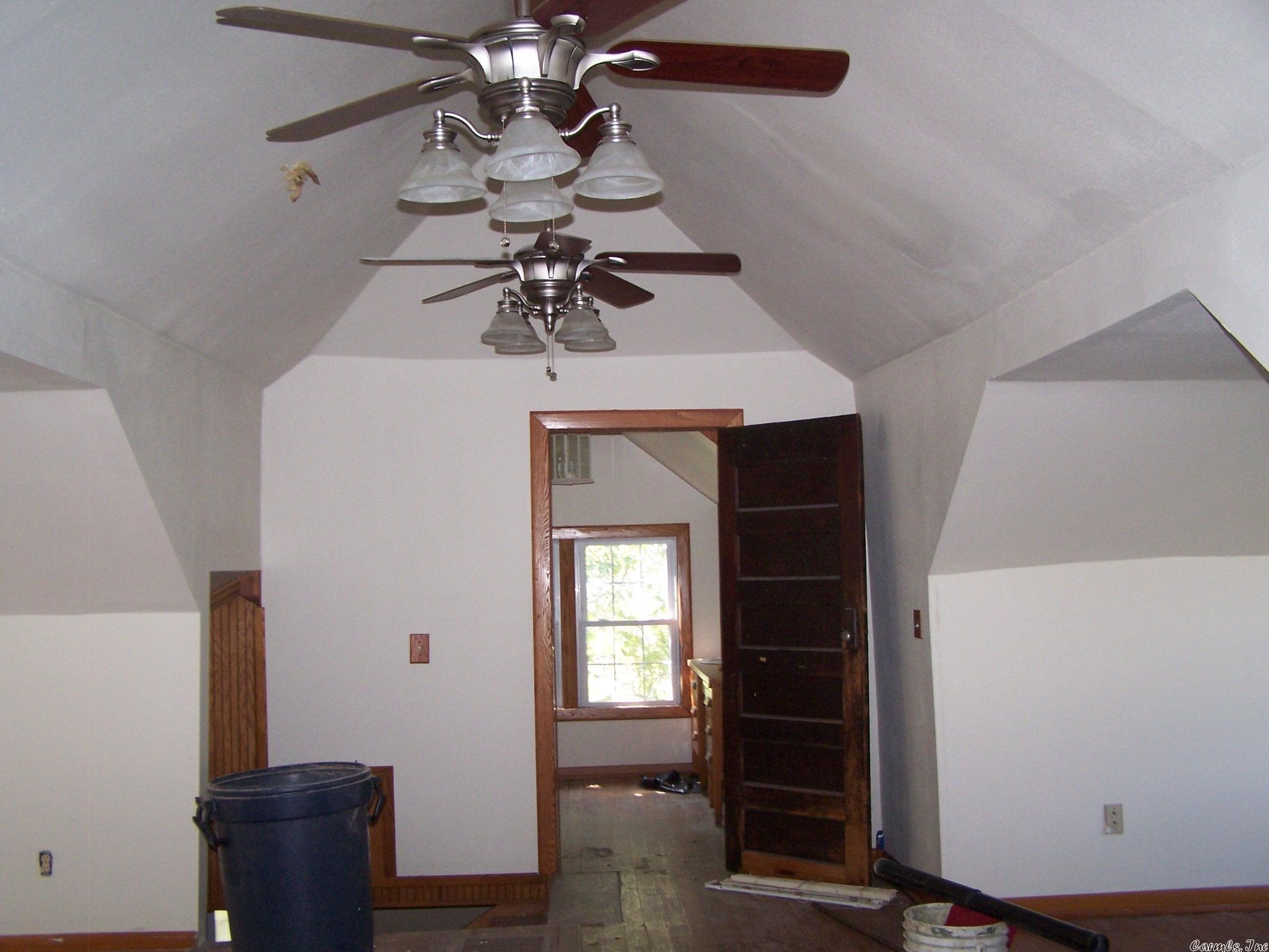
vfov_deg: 37.7
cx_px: 634
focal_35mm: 38
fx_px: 1393
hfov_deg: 49.0
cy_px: 476
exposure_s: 1/60
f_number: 2.8
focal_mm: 6.3
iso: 140
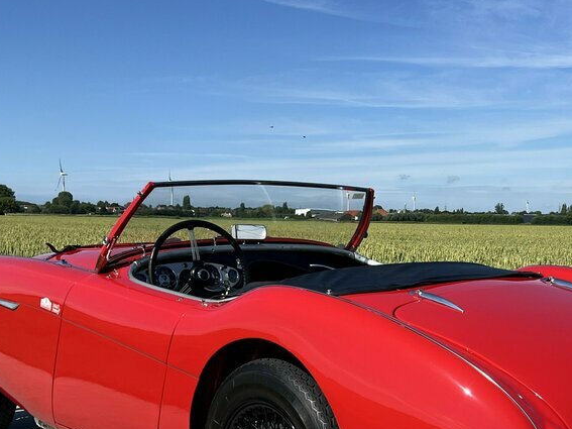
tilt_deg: -4.7
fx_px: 909
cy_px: 290
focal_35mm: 55
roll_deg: -0.8
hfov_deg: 34.7
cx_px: 364
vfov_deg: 26.4
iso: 50
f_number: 1.5
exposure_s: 1/5882
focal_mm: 5.7
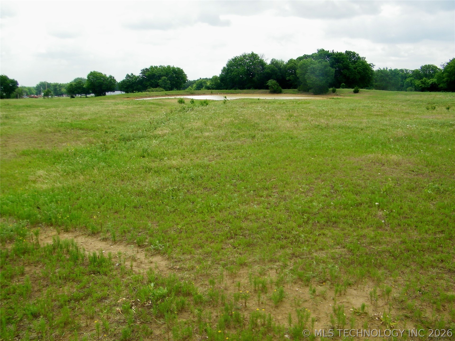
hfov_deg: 60.0
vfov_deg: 46.8
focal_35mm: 30
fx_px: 394
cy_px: 170
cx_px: 228
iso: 80
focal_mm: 5.4
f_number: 7.2
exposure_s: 1/160
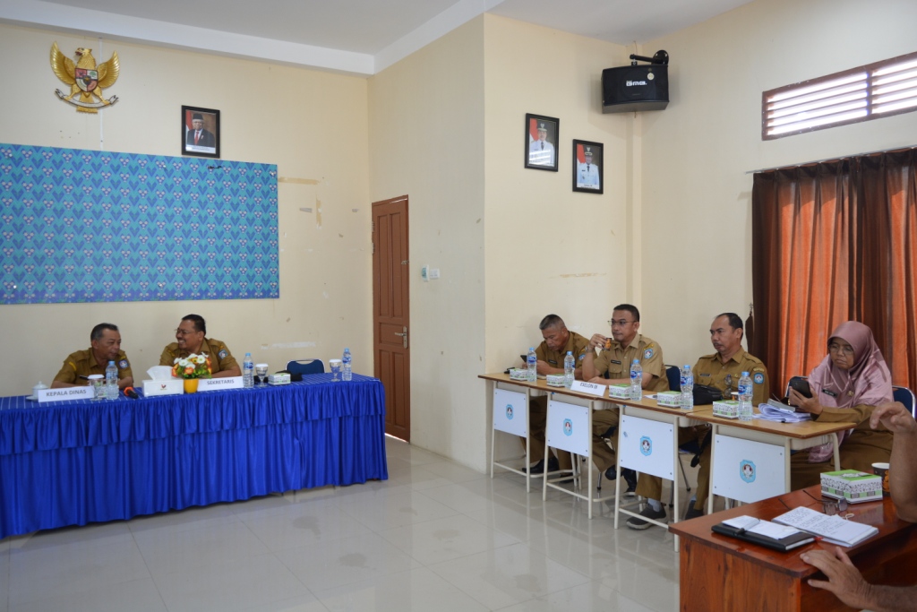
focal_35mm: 27
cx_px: 458
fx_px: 688
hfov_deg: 67.4
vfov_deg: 47.9
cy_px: 306
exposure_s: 1/60
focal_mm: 18
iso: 500
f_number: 4
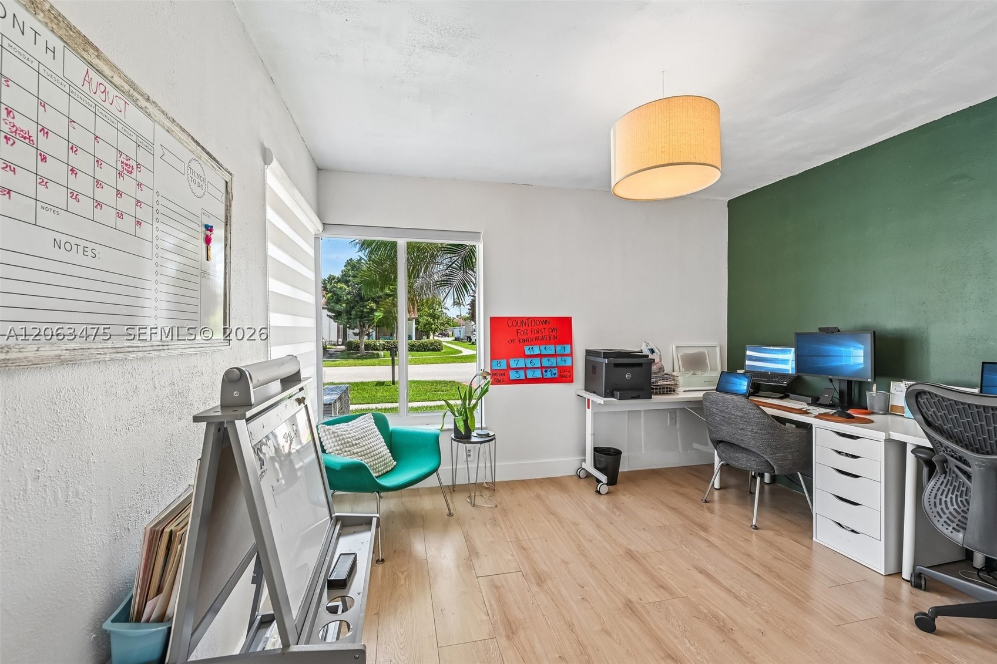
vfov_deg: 81.2
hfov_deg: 104.3
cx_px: 498
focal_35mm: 14
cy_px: 332
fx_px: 388
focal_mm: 14
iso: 100
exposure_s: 1/25
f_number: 8
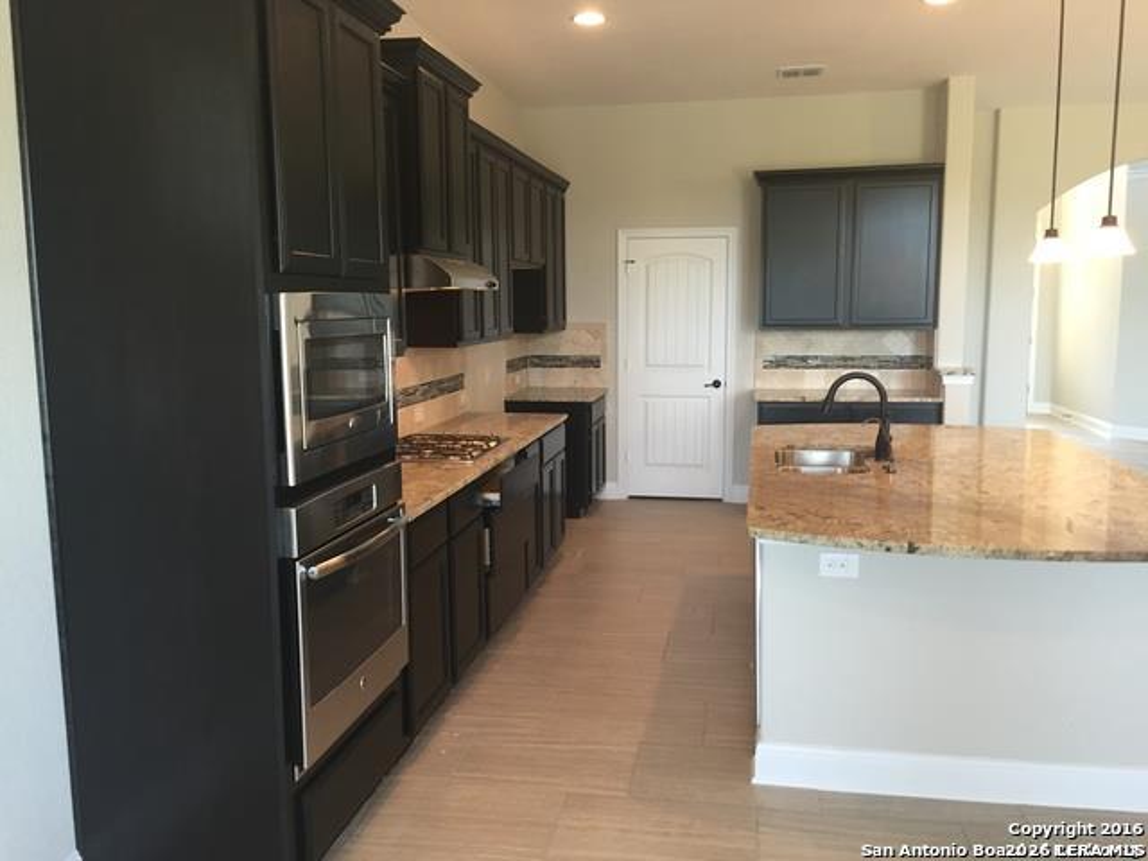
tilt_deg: -7.1
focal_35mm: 29
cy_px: 430
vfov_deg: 48.2
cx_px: 574
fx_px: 962
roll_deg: +0.5
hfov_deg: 61.7
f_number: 2.2
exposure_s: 1/30
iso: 100
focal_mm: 4.15
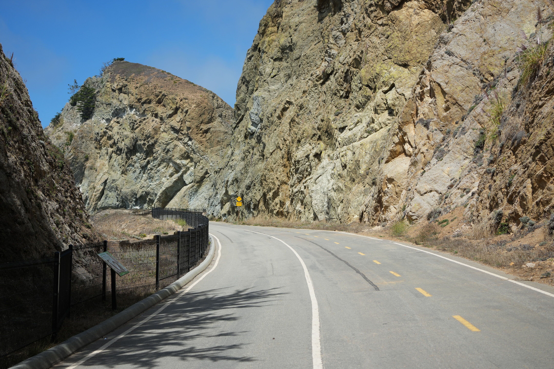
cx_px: 277
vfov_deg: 27.0
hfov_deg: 39.6
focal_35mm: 50
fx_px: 769
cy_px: 184
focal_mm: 50
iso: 200
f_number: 4.5
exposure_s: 1/1600
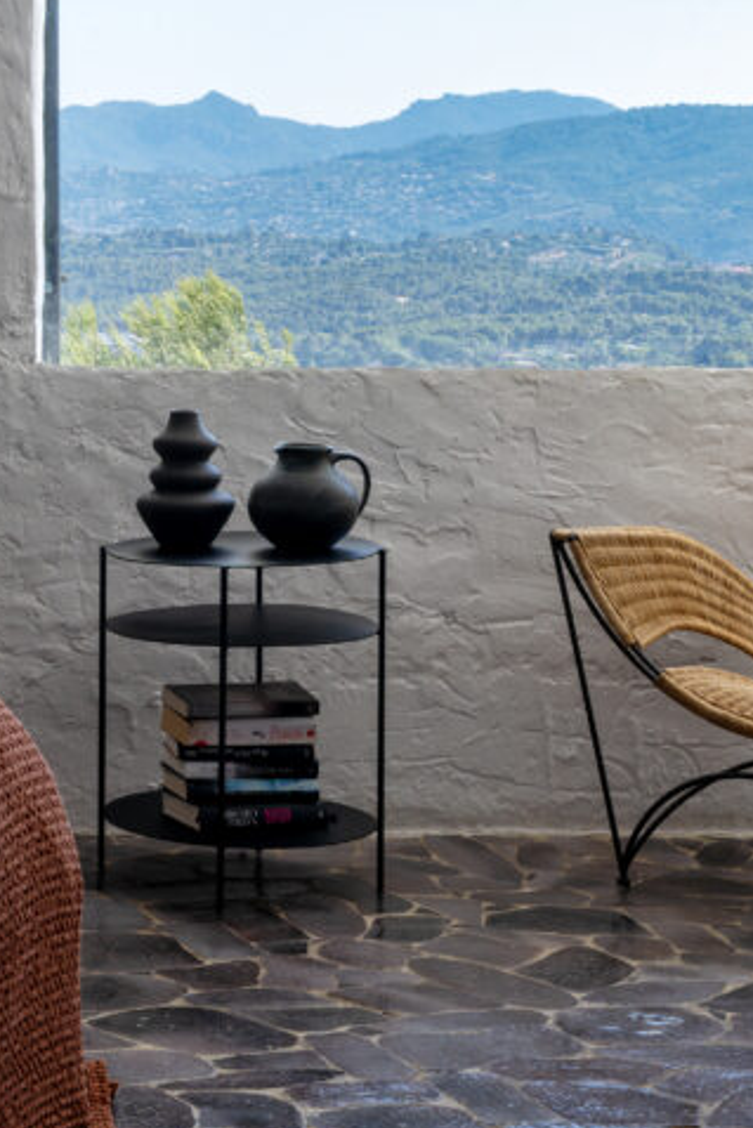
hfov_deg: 12.8
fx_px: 3354
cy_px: 106
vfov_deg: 18.8
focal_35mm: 107
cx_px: 374
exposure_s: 1/80
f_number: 16
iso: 800
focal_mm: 50
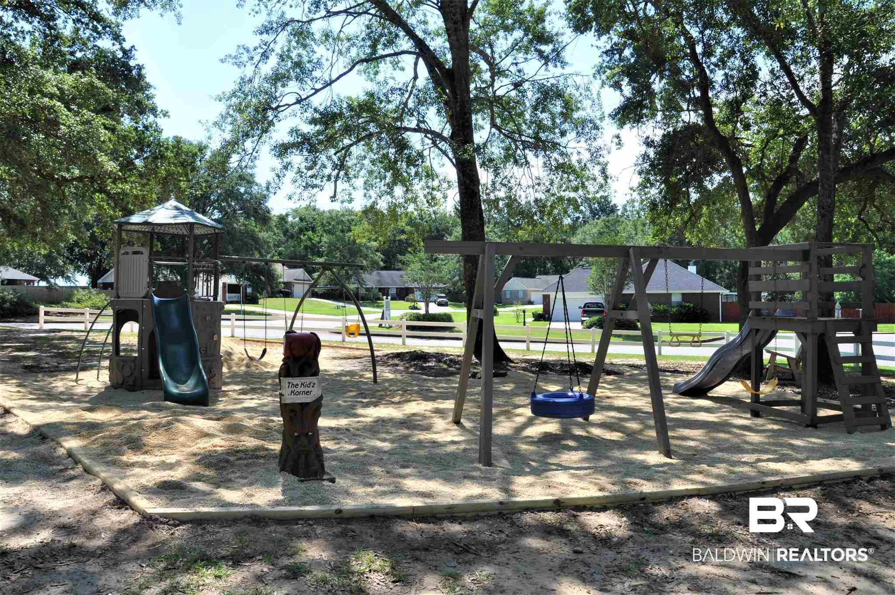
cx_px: 448
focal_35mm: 27
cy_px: 298
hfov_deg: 67.4
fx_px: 670
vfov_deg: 47.8
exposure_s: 1/160
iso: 200
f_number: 13
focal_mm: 18
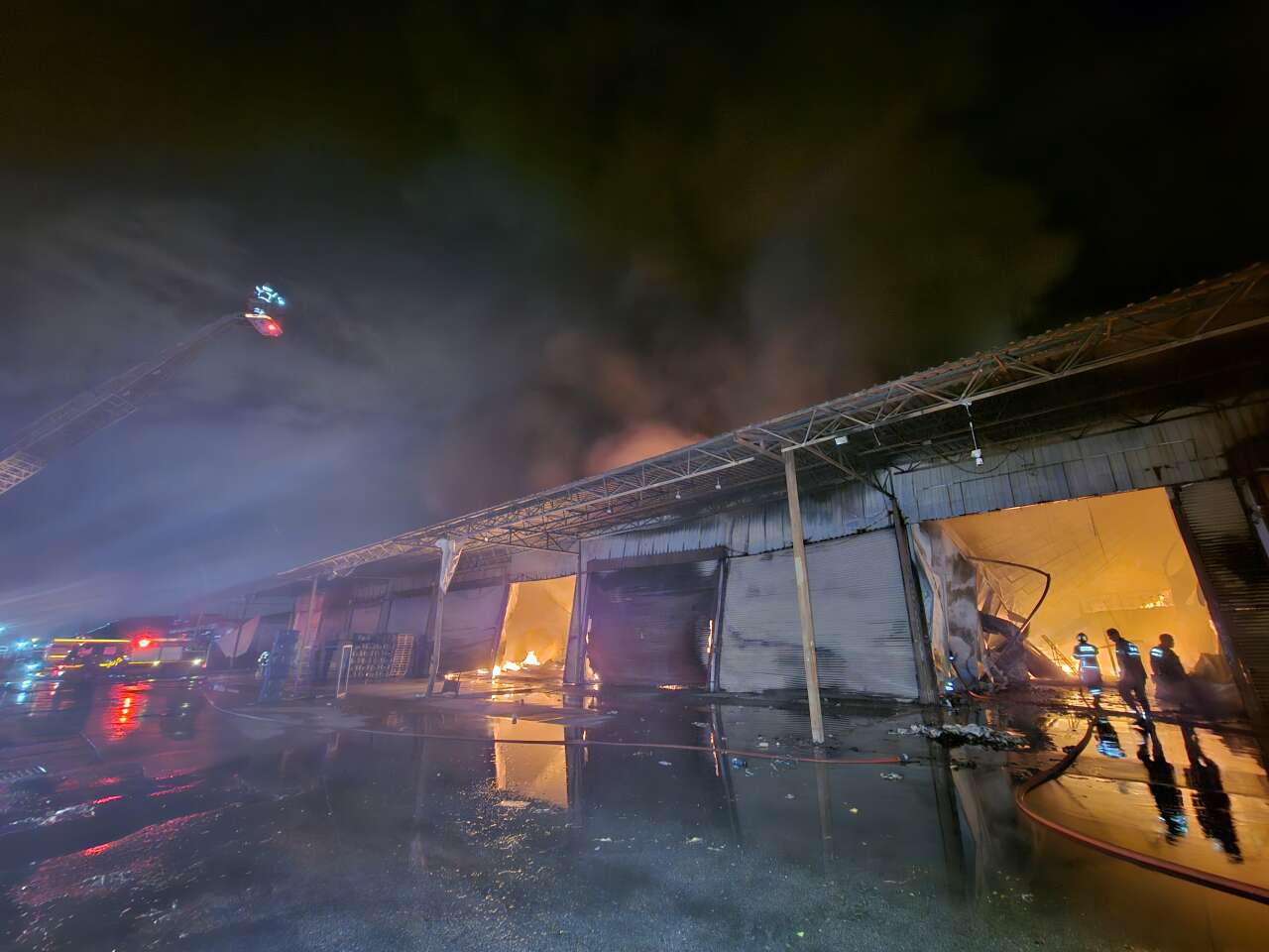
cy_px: 476
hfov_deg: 106.2
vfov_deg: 89.9
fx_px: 477
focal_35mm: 13
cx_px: 634
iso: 1250
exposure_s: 1/8.33
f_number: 2.2
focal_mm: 2.2
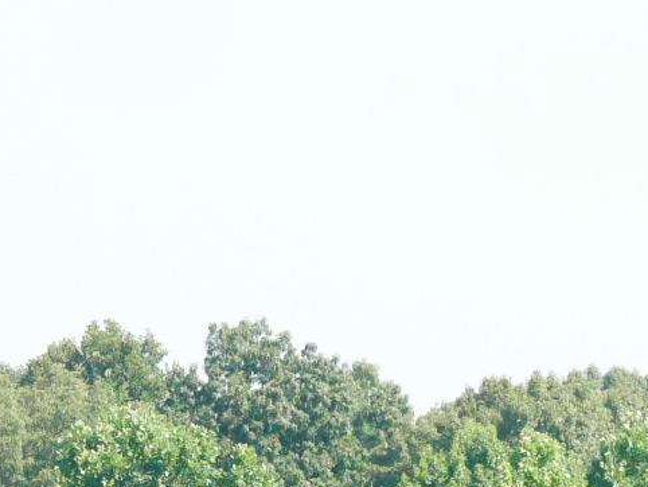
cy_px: 1134
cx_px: 73
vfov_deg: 2.8
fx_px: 9702
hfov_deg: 3.8
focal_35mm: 518
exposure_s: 1/500
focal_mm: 55
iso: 800
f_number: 8
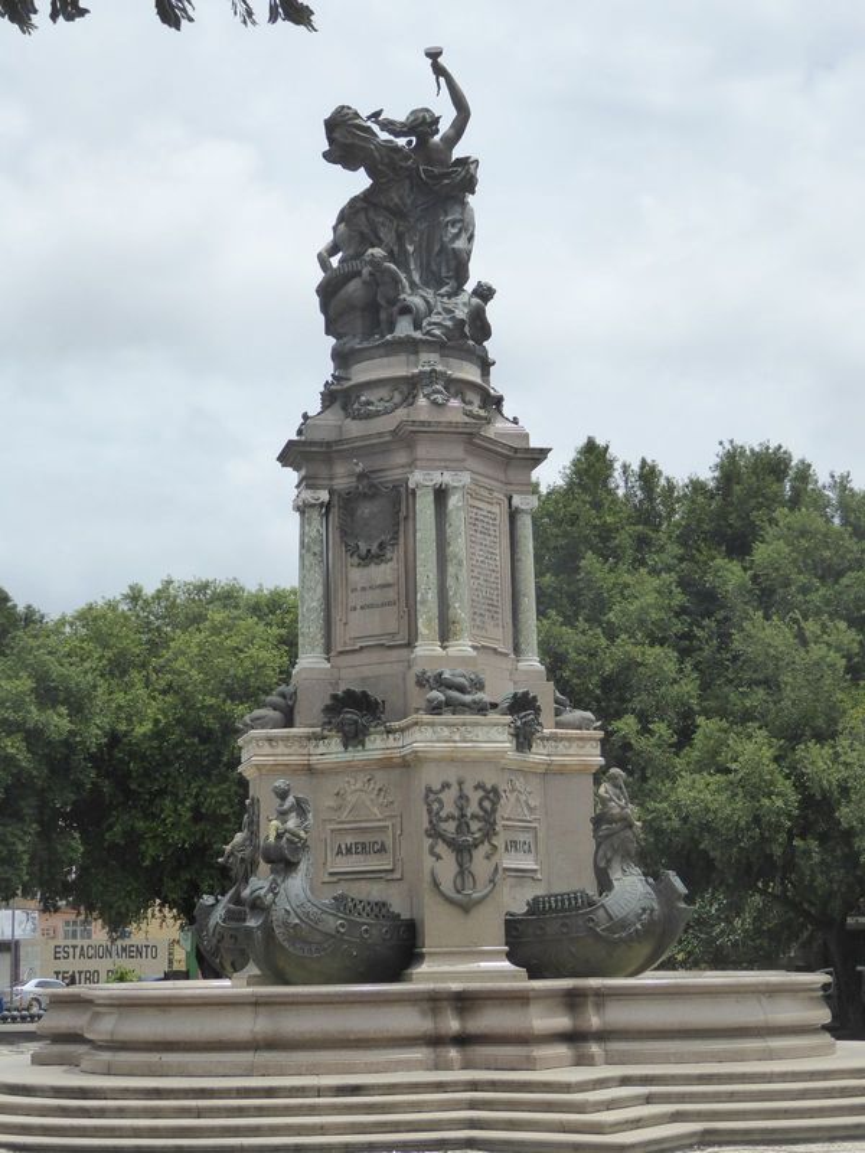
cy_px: 576
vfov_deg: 29.8
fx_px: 2166
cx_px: 432
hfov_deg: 22.6
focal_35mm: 65
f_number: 4.3
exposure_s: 1/1000
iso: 160
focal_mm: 10.9
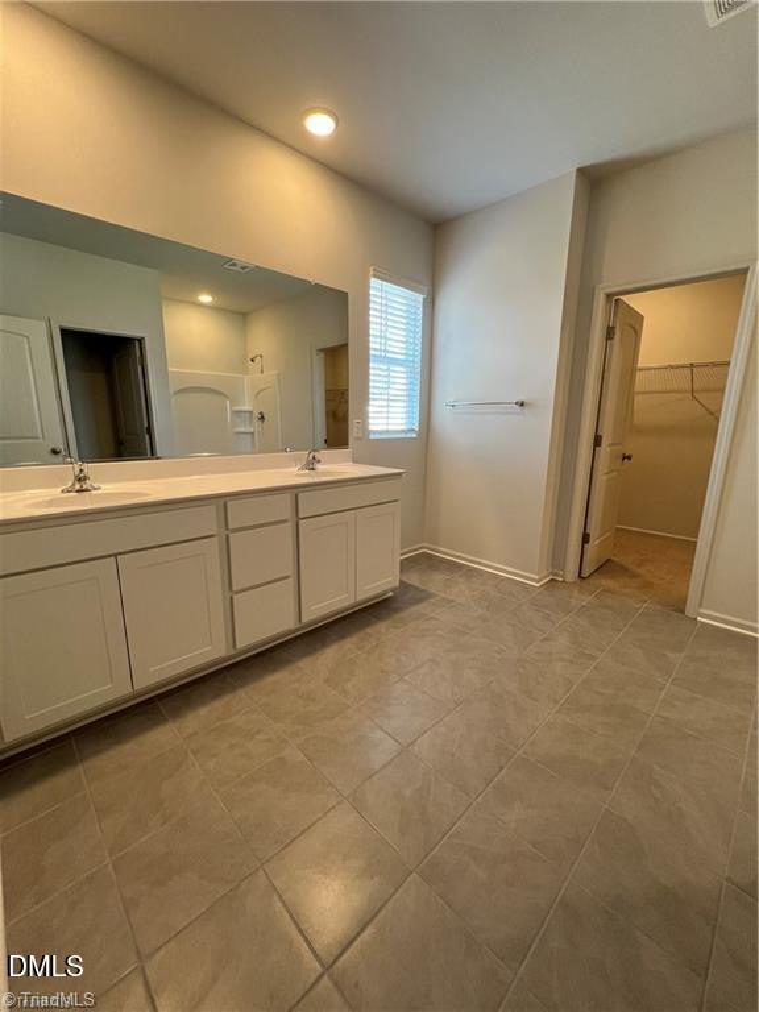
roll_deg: -0.3
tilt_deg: -11.8
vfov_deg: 106.2
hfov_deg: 89.9
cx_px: 380
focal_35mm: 13
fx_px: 380
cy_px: 506
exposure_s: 1/120
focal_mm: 1.57
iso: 200
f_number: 1.8
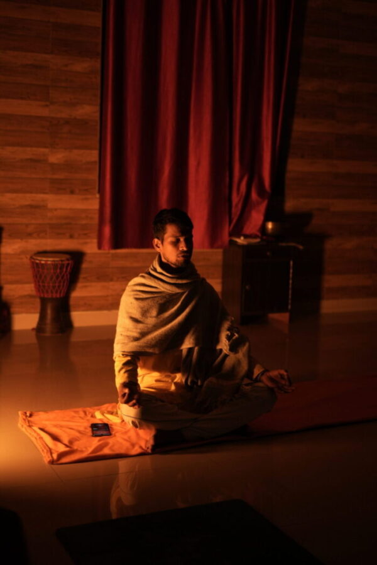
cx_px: 188
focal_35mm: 50
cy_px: 282
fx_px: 785
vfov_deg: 39.6
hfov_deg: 27.0
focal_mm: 50
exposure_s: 1/100
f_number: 1.8
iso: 800
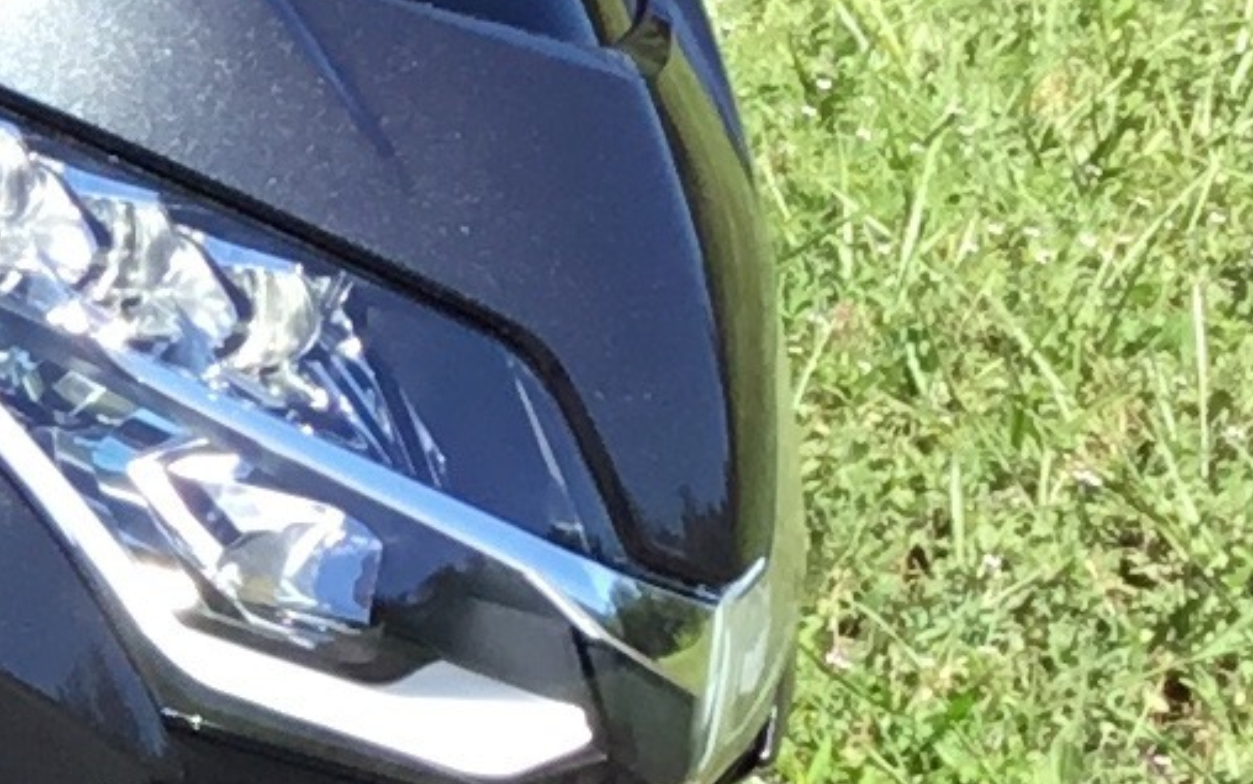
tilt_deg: -22.9
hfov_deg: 9.3
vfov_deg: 6.2
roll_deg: +0.7
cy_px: 892
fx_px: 7208
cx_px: -1194
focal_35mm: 211
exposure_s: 1/463
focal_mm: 3.3
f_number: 2.4
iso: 25
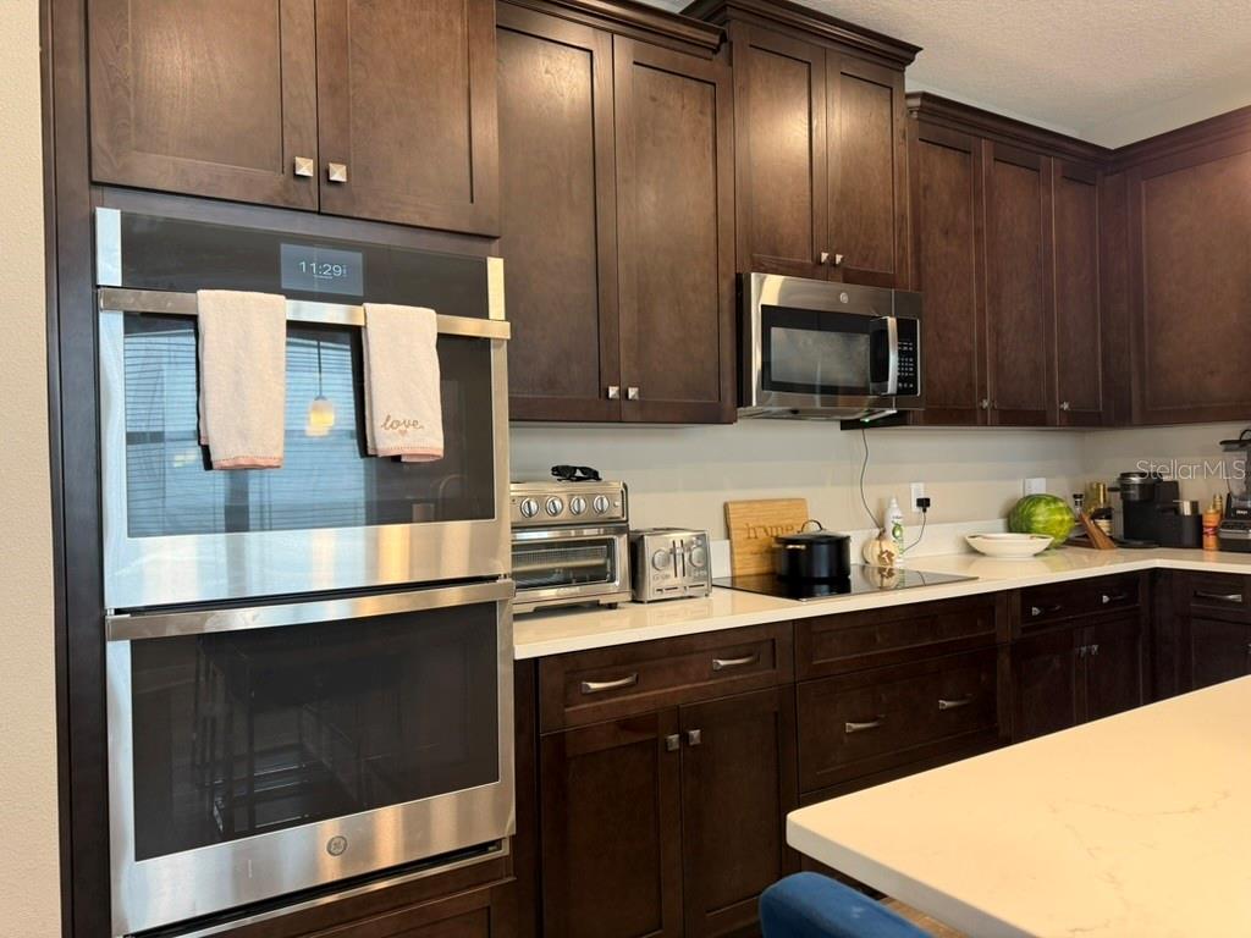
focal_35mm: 24
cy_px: 469
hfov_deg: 71.6
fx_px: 867
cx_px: 626
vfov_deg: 56.8
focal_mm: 6.76
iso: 160
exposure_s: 1/60
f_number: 1.78
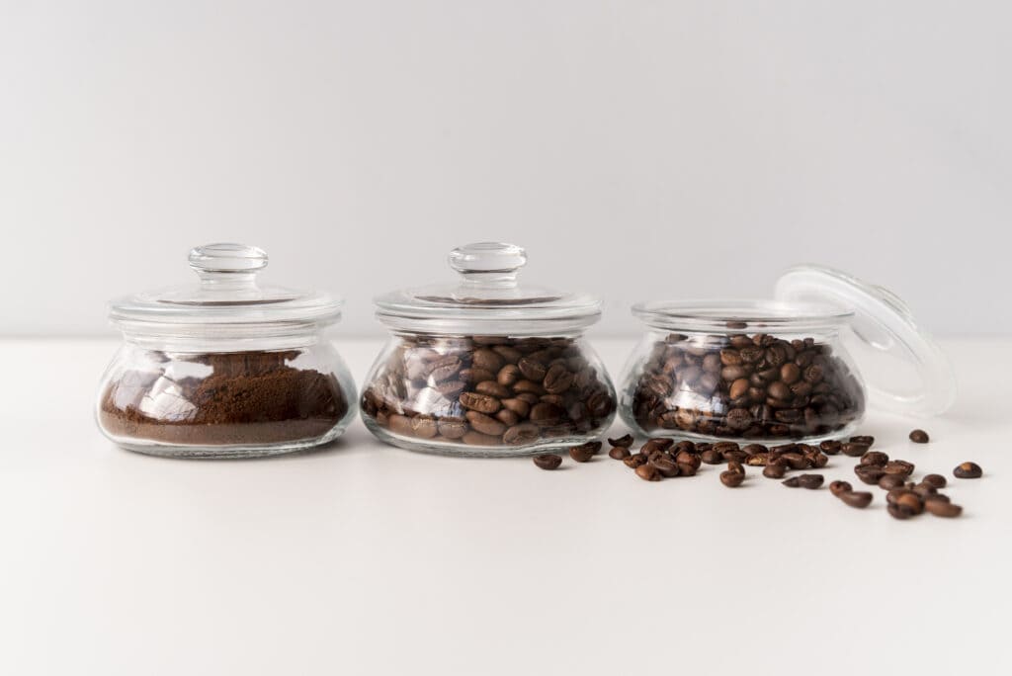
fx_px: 1406
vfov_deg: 27.0
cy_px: 338
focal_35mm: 50
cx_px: 506
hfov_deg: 39.6
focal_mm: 50
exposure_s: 1/160
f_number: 5.6
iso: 200
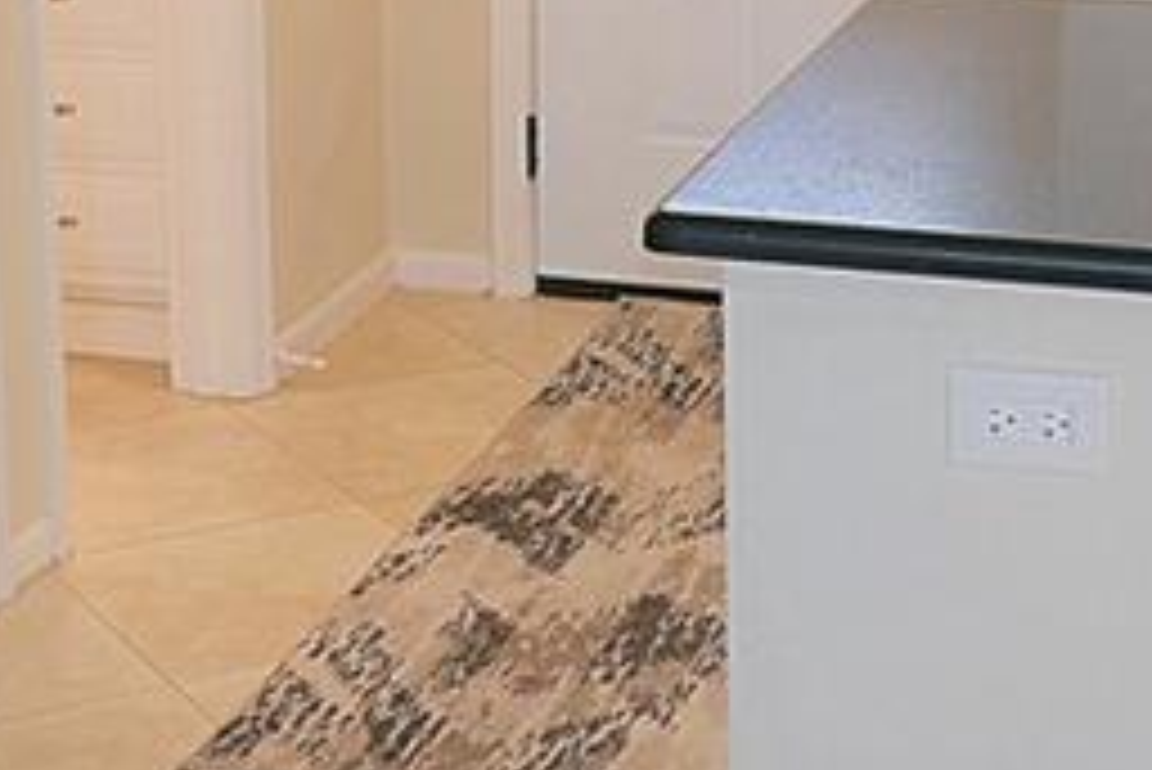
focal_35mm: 100
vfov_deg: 13.5
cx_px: 657
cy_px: -36
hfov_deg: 20.4
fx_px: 3202
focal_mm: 9.1
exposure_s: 1/60
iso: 160
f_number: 2.8
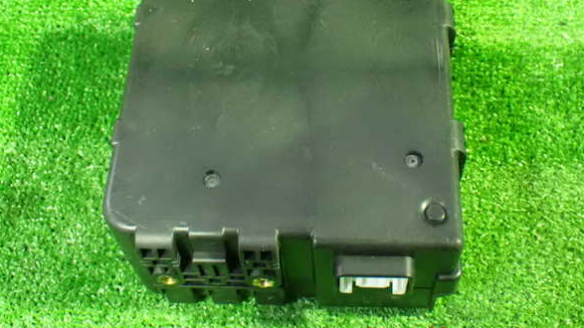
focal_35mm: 49
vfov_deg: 24.4
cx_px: 294
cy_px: 126
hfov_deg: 42.1
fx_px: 759
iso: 1600
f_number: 2.9
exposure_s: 1/20
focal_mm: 7.84
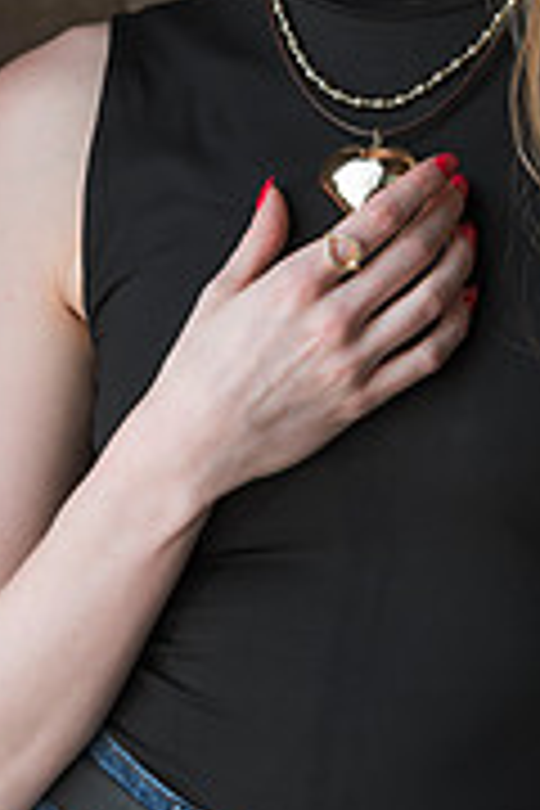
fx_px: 7582
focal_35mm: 337
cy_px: 162
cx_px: 351
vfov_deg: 6.1
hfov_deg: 4.1
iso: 125
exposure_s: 1/100
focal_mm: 135
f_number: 5
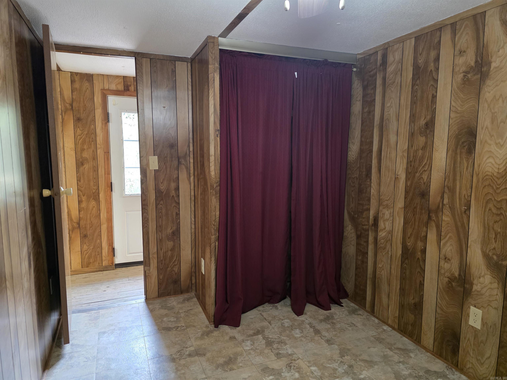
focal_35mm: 23
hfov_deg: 73.9
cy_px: 190
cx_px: 254
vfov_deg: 58.9
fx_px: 337
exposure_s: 1/60
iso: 1600
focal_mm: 6.3
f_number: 1.7
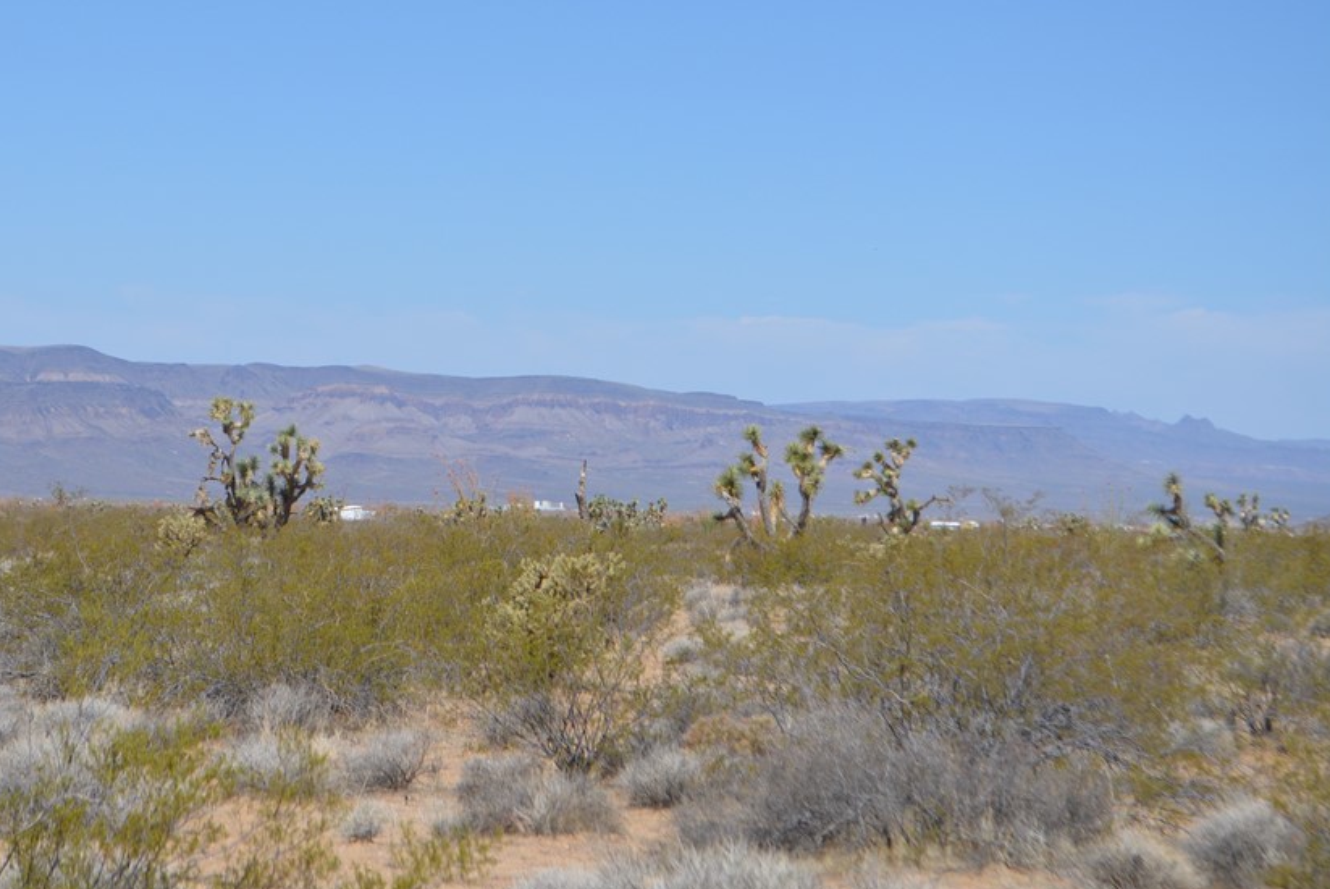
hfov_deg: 18.8
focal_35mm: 109
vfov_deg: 12.6
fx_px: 4017
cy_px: 346
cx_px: 461
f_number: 7.1
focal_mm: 55
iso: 400
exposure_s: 1/2000
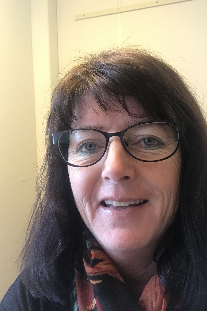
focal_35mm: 34
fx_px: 293
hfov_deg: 38.9
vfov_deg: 55.8
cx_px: 111
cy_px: 155
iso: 100
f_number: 2.2
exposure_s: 1/33
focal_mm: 2.87
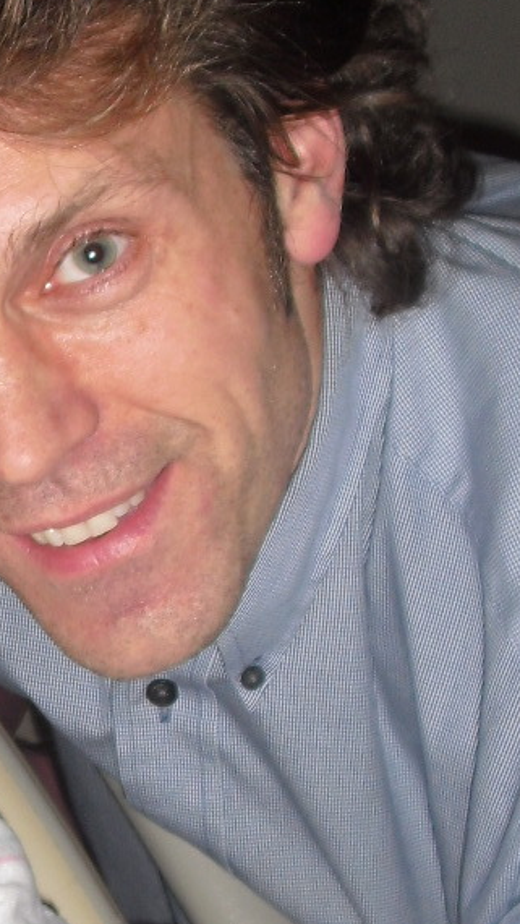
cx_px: -343
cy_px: 663
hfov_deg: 10.5
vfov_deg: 19.3
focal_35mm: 110
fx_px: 2694
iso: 100
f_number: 3.1
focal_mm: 6.3
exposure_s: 1/60
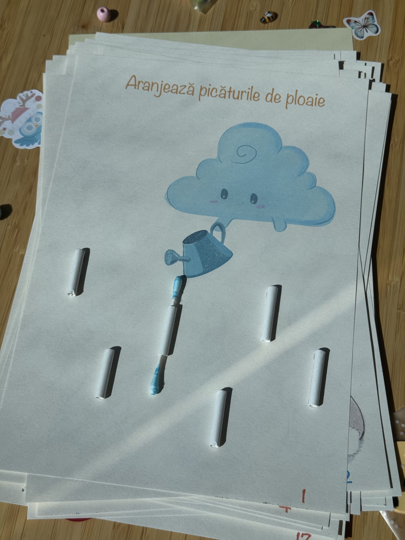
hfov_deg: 30.3
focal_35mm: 48
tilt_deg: -67.4
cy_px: 270
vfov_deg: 39.7
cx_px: 202
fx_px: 749
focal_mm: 6.76
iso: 64
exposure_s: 1/4975
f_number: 1.78
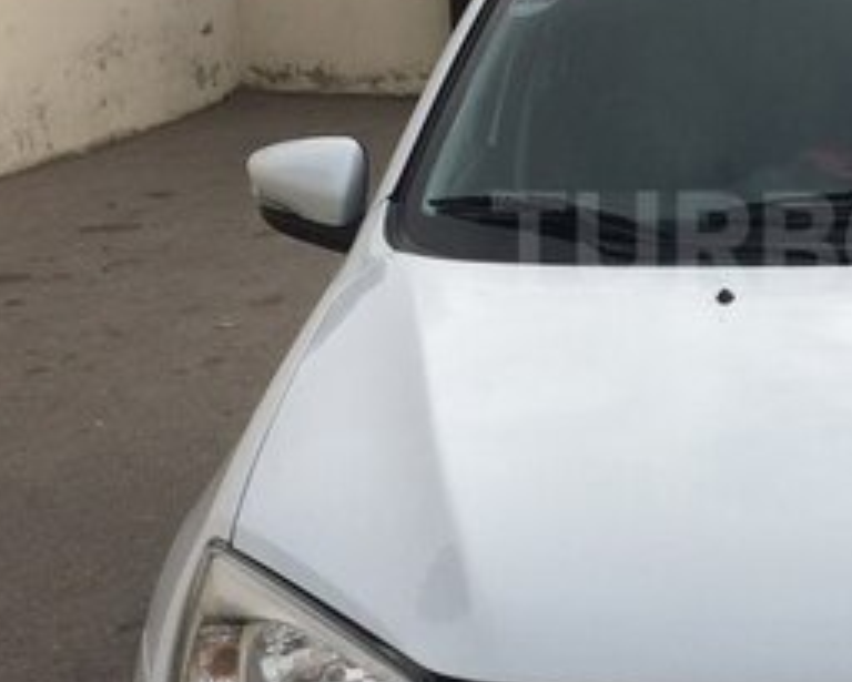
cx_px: 832
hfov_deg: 24.9
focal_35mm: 73
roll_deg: -1.2
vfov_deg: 20.9
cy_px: 241
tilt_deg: -9.1
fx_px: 1841
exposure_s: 1/2933
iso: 32
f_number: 2.2
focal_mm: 4.15
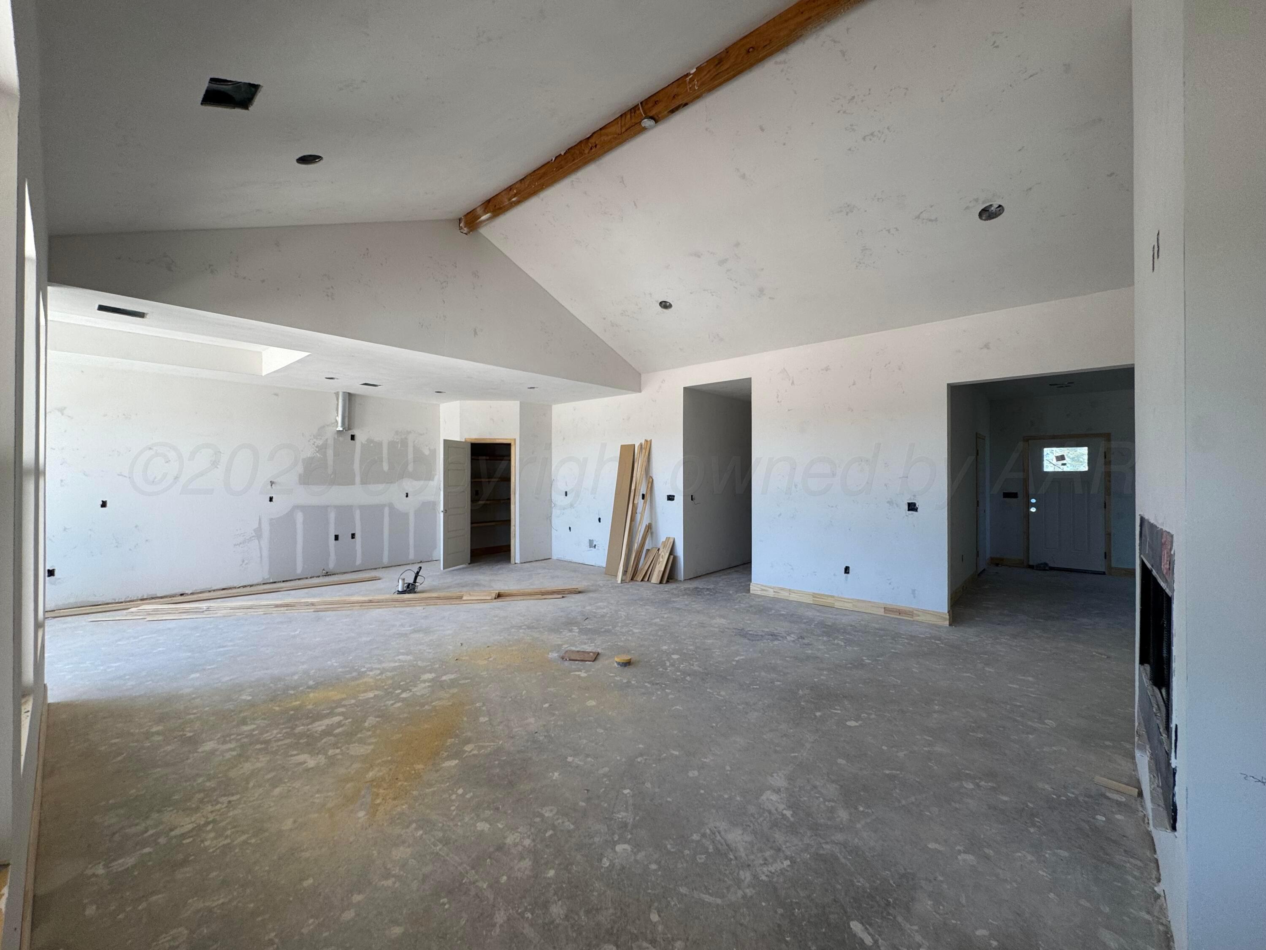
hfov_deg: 102.1
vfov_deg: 85.7
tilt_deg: -1.1
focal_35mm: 14
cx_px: 633
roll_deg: -1.1
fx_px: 512
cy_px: 475
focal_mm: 2.22
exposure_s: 1/99
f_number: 2.2
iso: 64
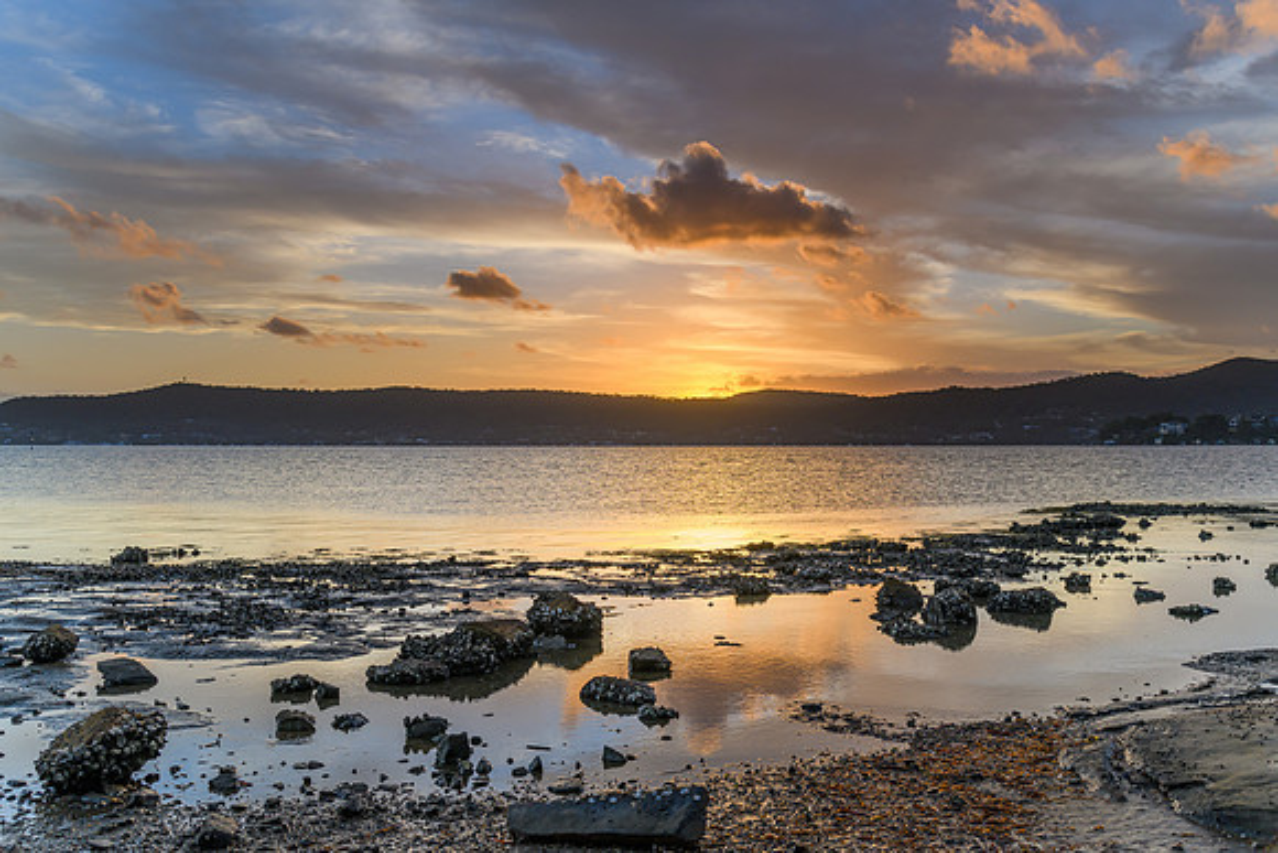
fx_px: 1207
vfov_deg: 38.9
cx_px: 639
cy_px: 426
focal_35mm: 34
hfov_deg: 55.8
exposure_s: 1/50
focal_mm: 34
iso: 250
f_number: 7.1
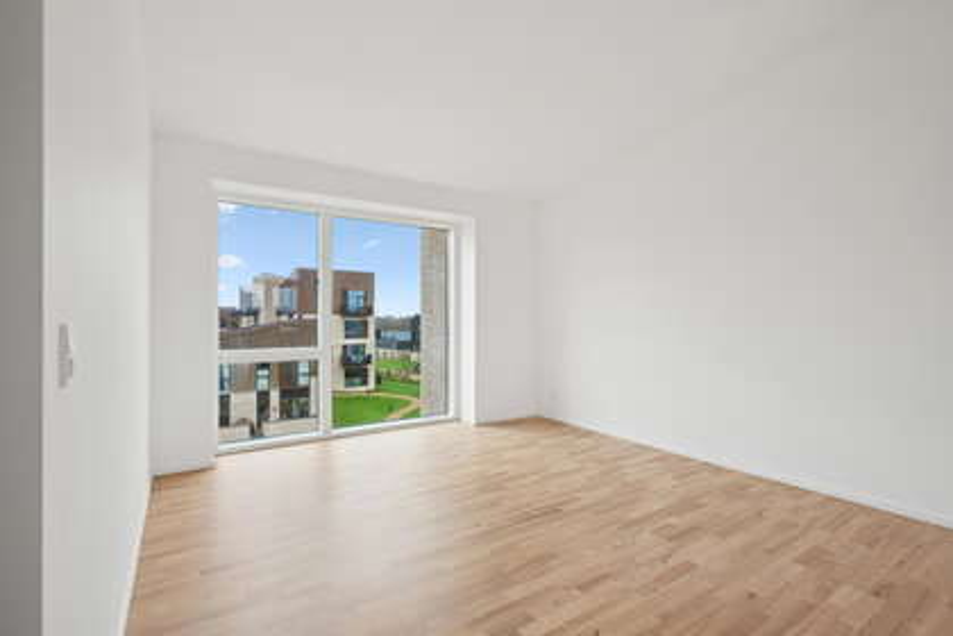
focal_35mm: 16
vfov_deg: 72.1
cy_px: 318
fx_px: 437
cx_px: 476
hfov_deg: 95.0
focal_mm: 16.5
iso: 400
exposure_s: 1/30
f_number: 7.1
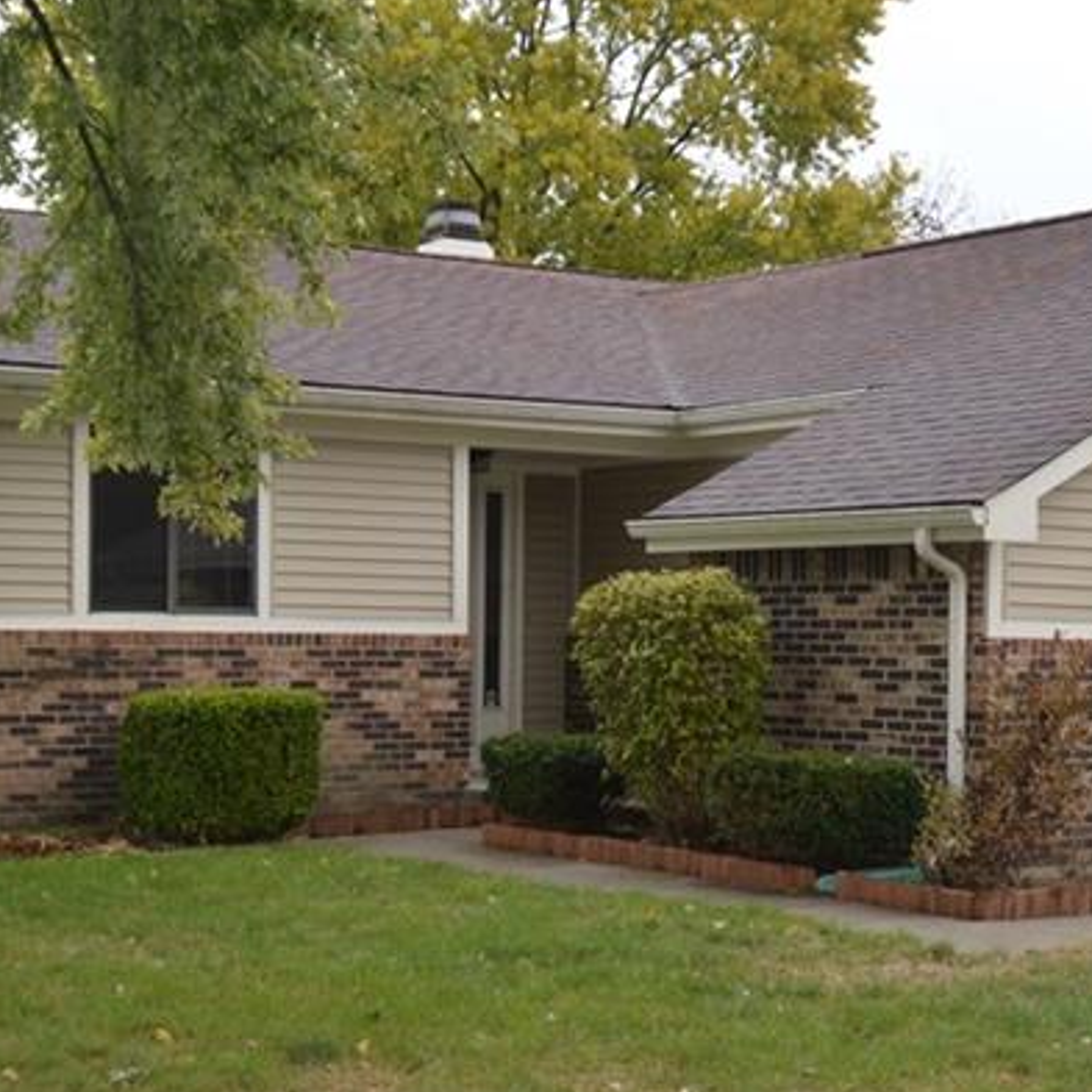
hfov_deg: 23.7
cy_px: 695
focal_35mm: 73
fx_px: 2605
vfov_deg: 23.6
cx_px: 553
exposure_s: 1/200
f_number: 5
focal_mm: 22
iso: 100
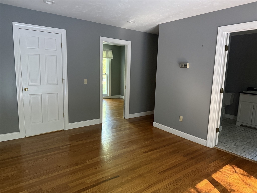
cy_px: 96
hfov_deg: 71.6
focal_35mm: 24
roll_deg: -1.4
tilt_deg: -8.9
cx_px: 128
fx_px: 178
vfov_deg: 56.8
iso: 800
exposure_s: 1/56
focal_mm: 6.76
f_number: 1.78
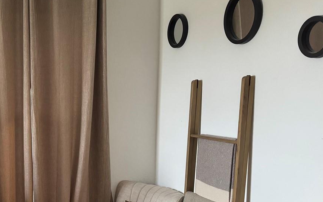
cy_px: 154
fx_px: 414
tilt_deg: -7.3
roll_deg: +1.0
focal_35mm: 47
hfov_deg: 39.4
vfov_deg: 27.0
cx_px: 28
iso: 640
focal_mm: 6.76
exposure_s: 1/60
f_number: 1.78
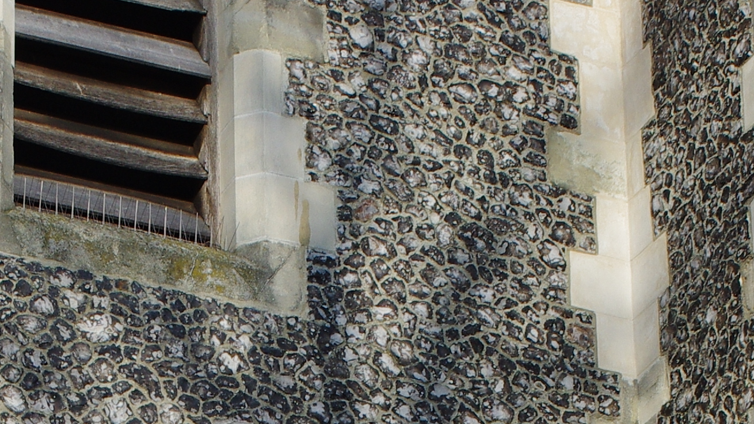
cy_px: 864
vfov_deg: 4.1
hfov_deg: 7.3
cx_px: 224
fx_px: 5898
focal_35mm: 295
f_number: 5.6
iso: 400
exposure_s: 1/1600
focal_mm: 50
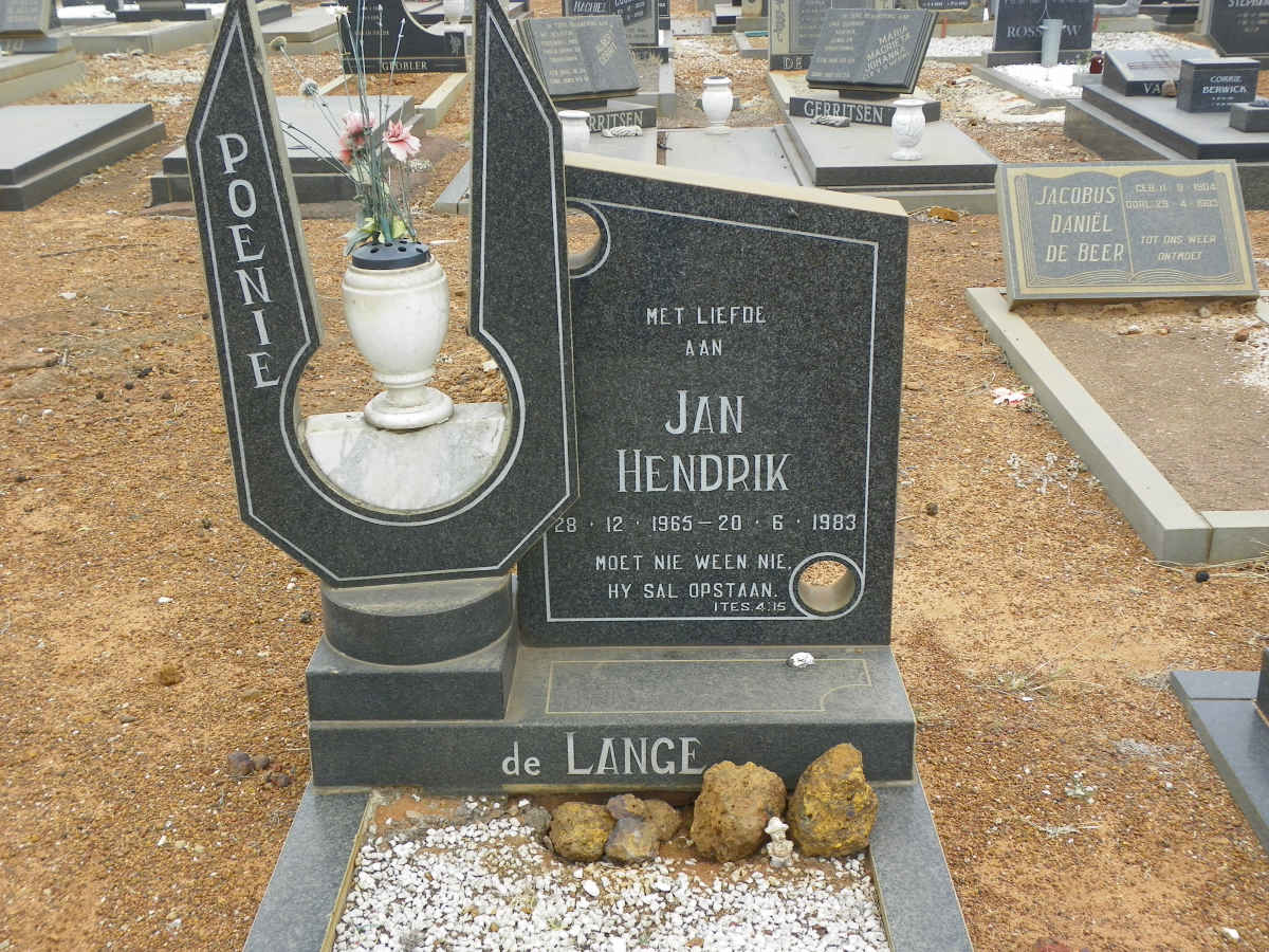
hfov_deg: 43.9
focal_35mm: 43
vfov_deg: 33.6
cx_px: 634
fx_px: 1576
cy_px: 476
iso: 64
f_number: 4
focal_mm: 7.6
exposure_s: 1/125
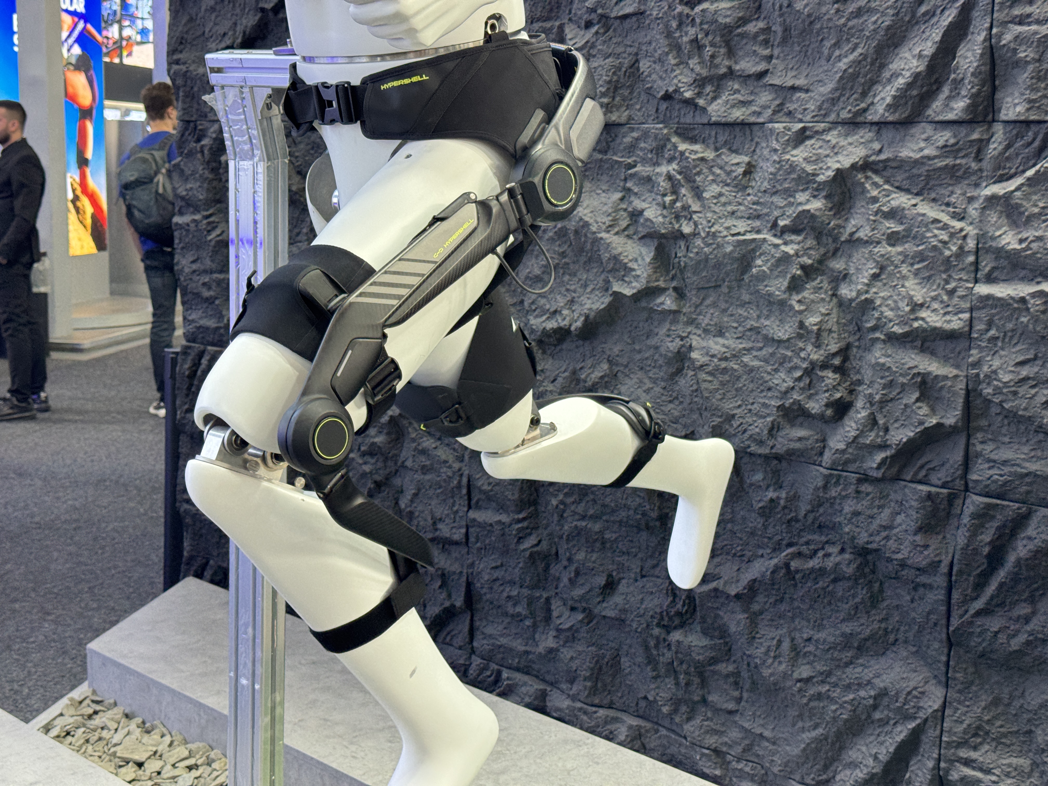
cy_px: 393
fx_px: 1453
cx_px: 524
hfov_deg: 39.7
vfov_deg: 30.3
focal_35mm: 48
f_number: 1.78
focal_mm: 6.76
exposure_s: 1/100
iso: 80
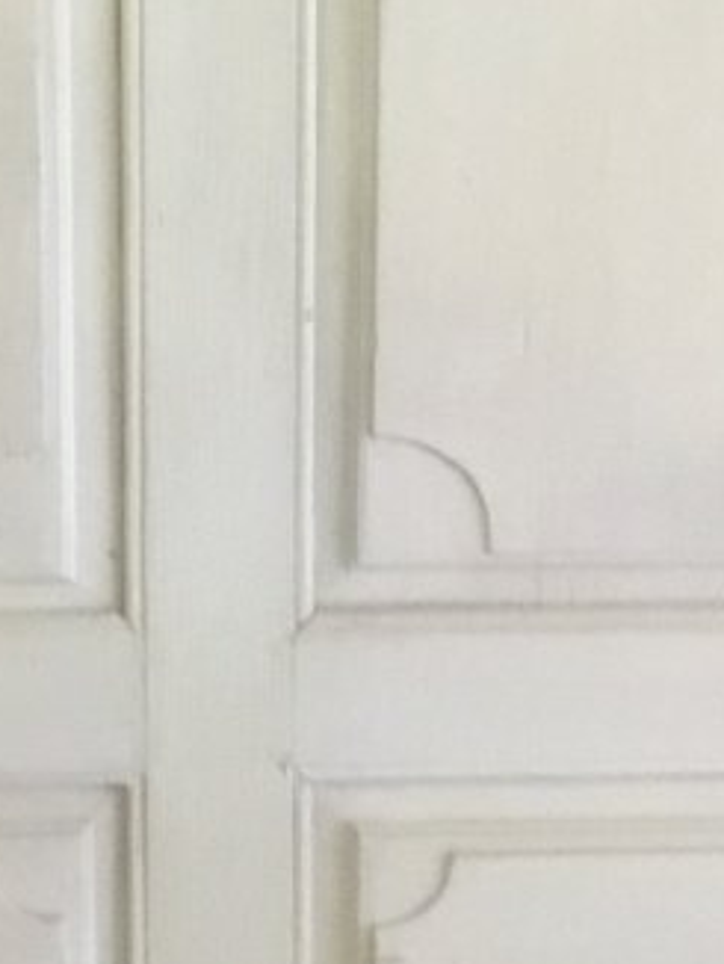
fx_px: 3175
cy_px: -340
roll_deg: -1.4
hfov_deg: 13.0
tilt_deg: -15.3
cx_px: 269
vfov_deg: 16.2
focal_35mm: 114
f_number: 2.4
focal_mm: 3.3
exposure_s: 1/17
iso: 500
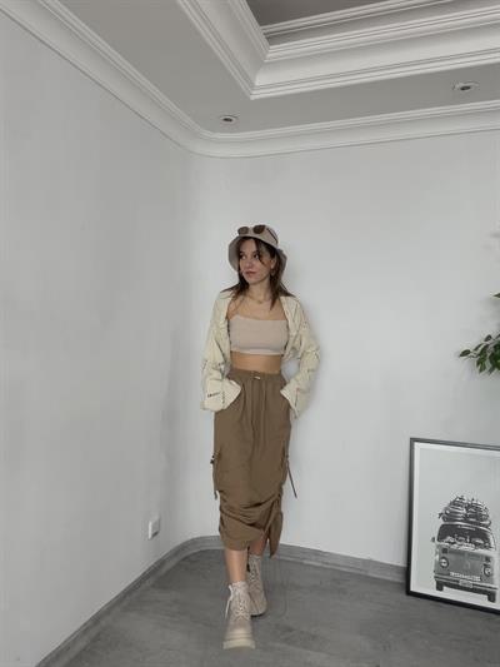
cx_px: 250
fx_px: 443
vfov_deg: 73.9
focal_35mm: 23
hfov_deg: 58.9
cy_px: 334
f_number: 2.2
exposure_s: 1/50
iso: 50
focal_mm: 2.71
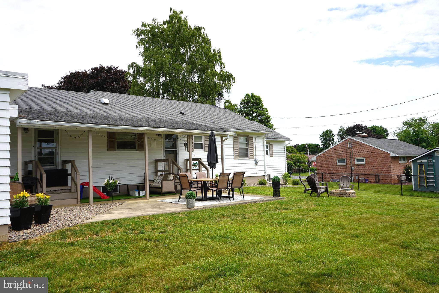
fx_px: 341
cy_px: 146
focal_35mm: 28
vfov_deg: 46.4
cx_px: 220
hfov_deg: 65.5
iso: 100
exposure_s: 1/160
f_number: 10
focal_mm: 28
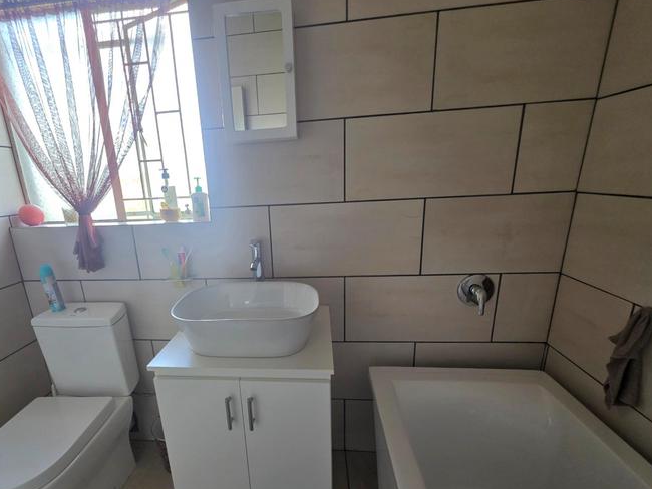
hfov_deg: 93.9
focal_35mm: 16
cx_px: 281
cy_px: 272
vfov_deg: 77.9
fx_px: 301
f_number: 1.9
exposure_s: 1/101
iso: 200
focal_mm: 2.2
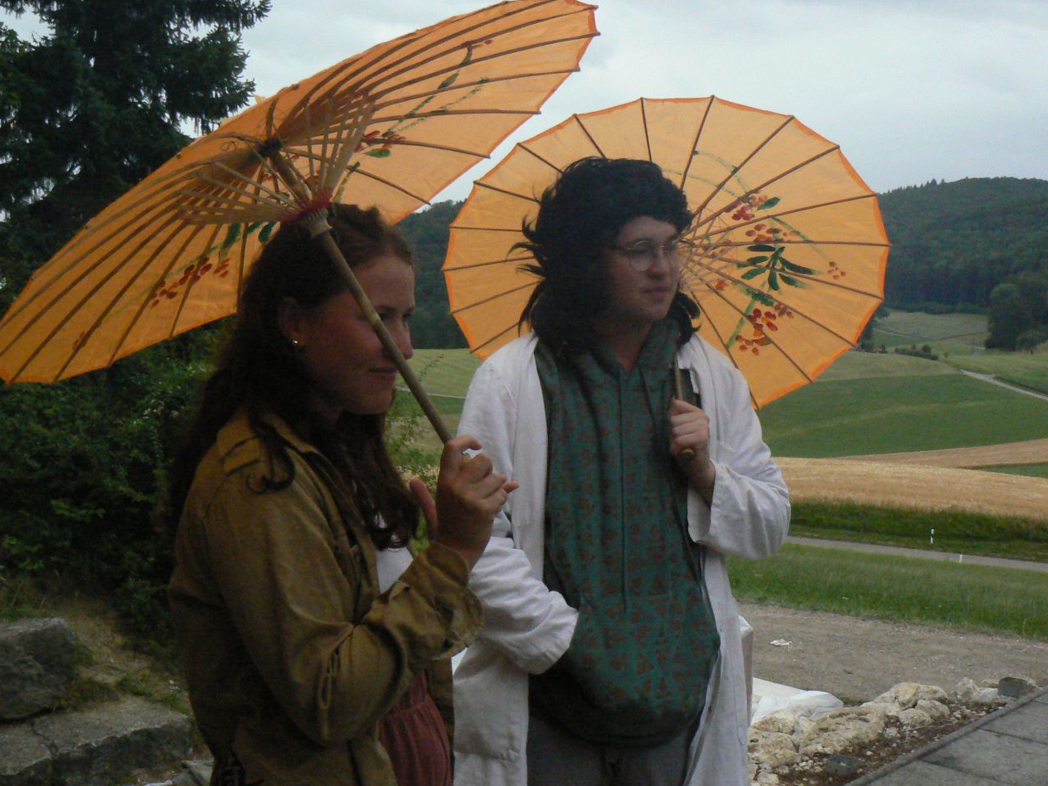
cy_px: 415
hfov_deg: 45.8
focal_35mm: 41
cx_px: 521
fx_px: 1241
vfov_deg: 35.1
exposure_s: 1/500
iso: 400
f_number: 8
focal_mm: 6
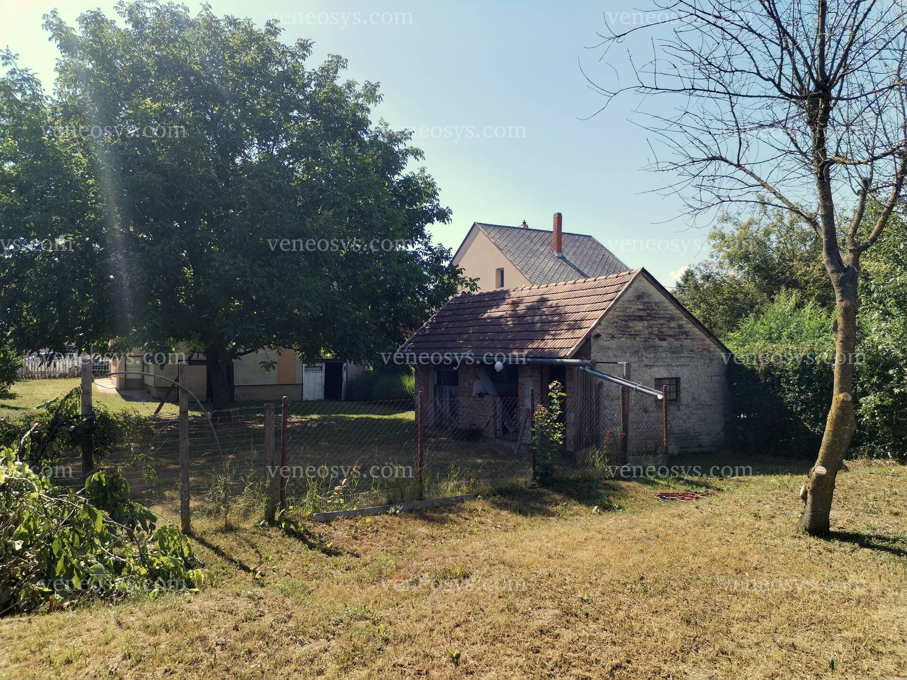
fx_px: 760
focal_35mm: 29
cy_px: 340
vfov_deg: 48.2
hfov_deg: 61.7
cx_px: 454
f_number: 1.8
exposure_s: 1/1073
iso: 100
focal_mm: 4.75
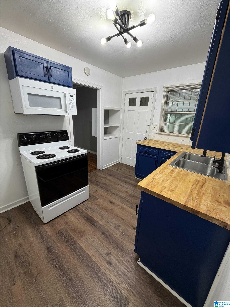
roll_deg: -2.0
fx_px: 124
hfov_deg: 85.7
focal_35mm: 14
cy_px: 154
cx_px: 115
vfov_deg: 102.1
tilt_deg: -15.9
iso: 125
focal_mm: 2.22
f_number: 2.2
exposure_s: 1/120
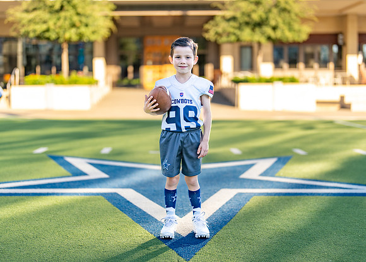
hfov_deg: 32.2
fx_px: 634
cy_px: 123
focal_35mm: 61
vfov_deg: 23.3
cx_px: 187
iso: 100
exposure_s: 1/2500
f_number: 1.2
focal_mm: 50
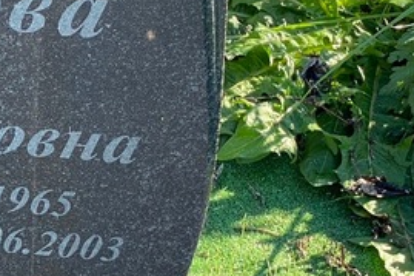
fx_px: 1850
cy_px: 94
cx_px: -123
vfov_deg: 8.5
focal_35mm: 161
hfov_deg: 12.4
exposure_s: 1/158
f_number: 2
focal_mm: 6
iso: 20
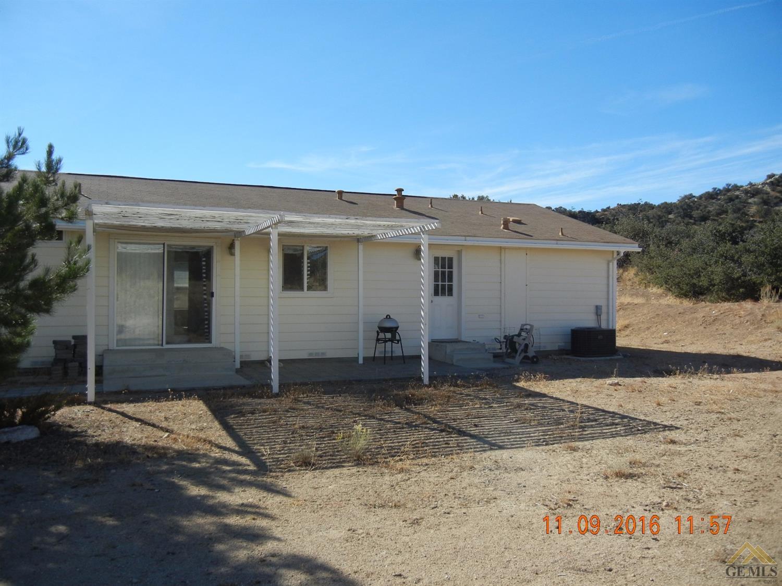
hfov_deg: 60.0
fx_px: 678
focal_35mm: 30
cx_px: 391
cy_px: 293
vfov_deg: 46.8
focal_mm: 5.4
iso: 160
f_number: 7
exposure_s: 1/395
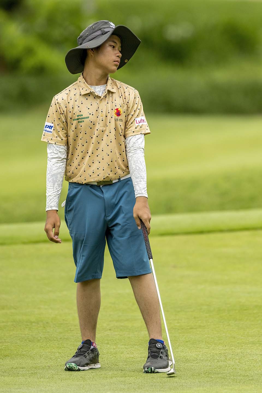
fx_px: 4366
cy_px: 196
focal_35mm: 400
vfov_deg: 5.2
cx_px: 131
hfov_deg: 3.4
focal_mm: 400
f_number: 3.5
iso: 1000
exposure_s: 1/4000
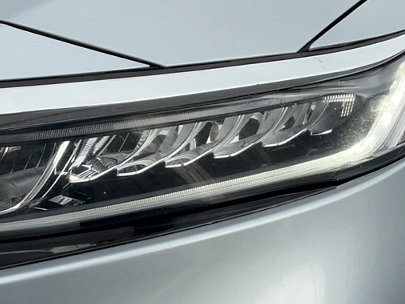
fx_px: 667
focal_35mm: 57
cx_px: 157
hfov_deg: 33.6
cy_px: 210
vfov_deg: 25.5
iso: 25
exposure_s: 1/1377
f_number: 1.8
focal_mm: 3
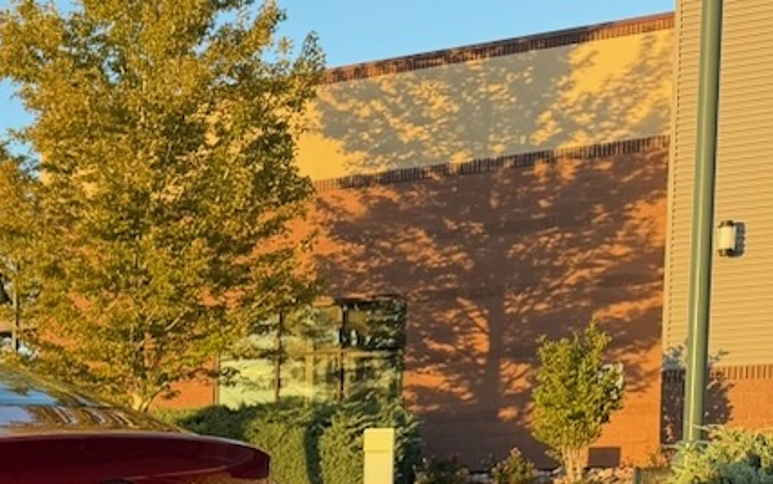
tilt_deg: -5.9
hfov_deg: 23.3
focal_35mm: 76
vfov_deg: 16.1
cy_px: 666
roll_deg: +0.8
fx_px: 1602
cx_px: -291
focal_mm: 6.76
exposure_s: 1/370
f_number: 1.78
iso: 80
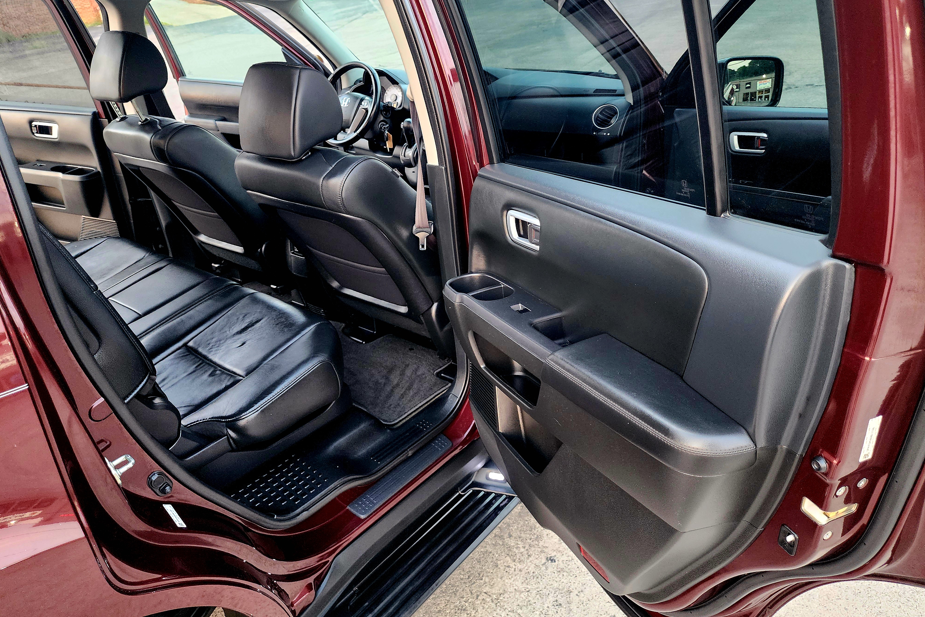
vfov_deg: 53.0
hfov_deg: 73.7
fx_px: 617
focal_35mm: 24
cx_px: 462
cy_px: 278
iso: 500
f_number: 1.8
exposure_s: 1/60.2
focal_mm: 6.4
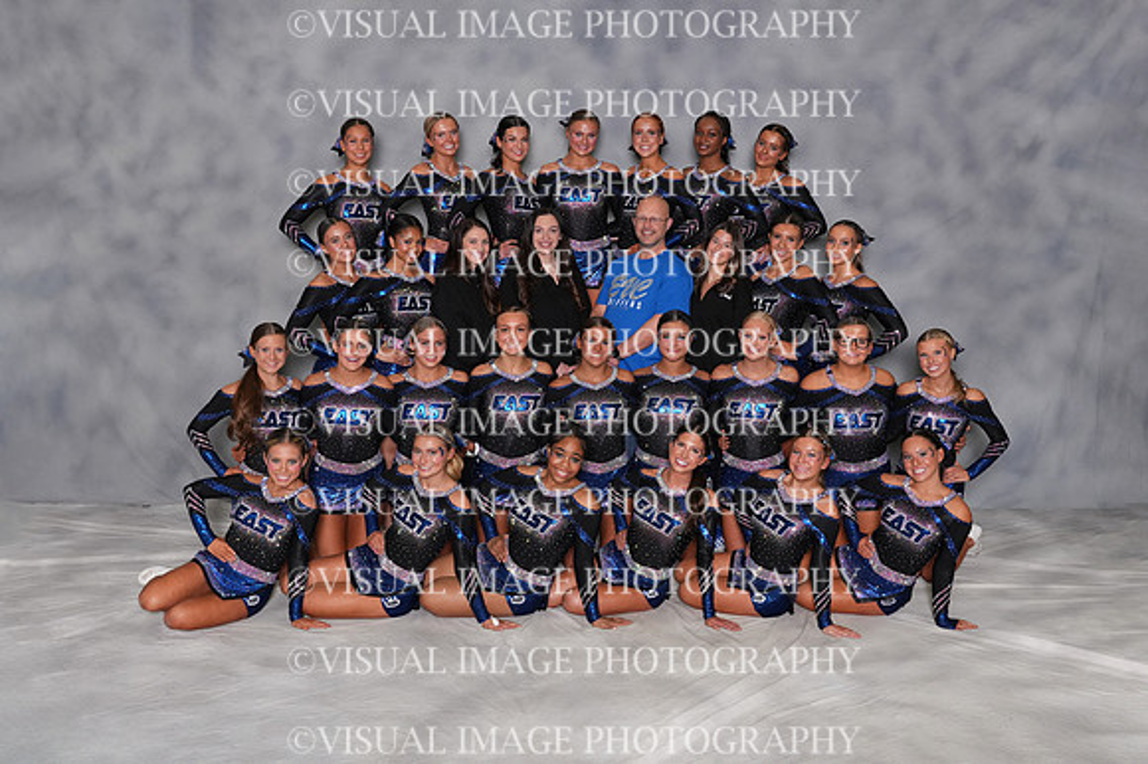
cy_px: 382
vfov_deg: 29.8
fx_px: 1434
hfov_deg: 43.6
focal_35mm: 45
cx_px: 574
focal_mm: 30
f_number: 8
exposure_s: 1/80
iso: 800
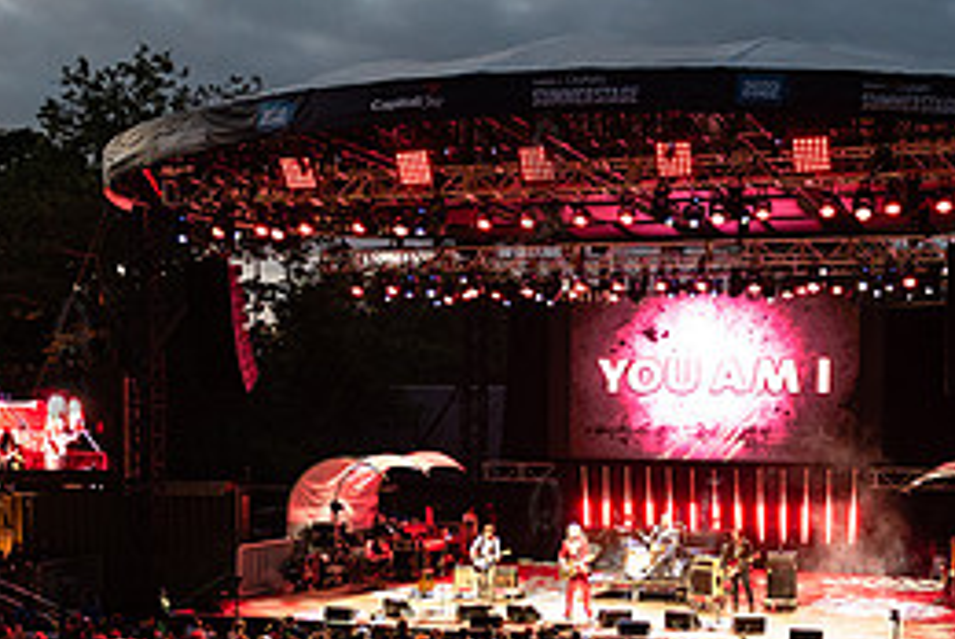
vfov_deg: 22.7
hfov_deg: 33.8
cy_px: 531
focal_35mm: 59
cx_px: 544
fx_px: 1567
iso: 1600
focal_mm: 24
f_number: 3.2
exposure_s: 1/160
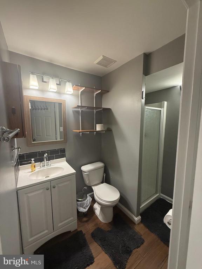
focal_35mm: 14
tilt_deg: -6.0
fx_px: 109
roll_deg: +0.4
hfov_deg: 85.7
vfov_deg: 102.1
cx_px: 101
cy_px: 134
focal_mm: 2.22
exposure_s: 1/120
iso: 500
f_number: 2.2
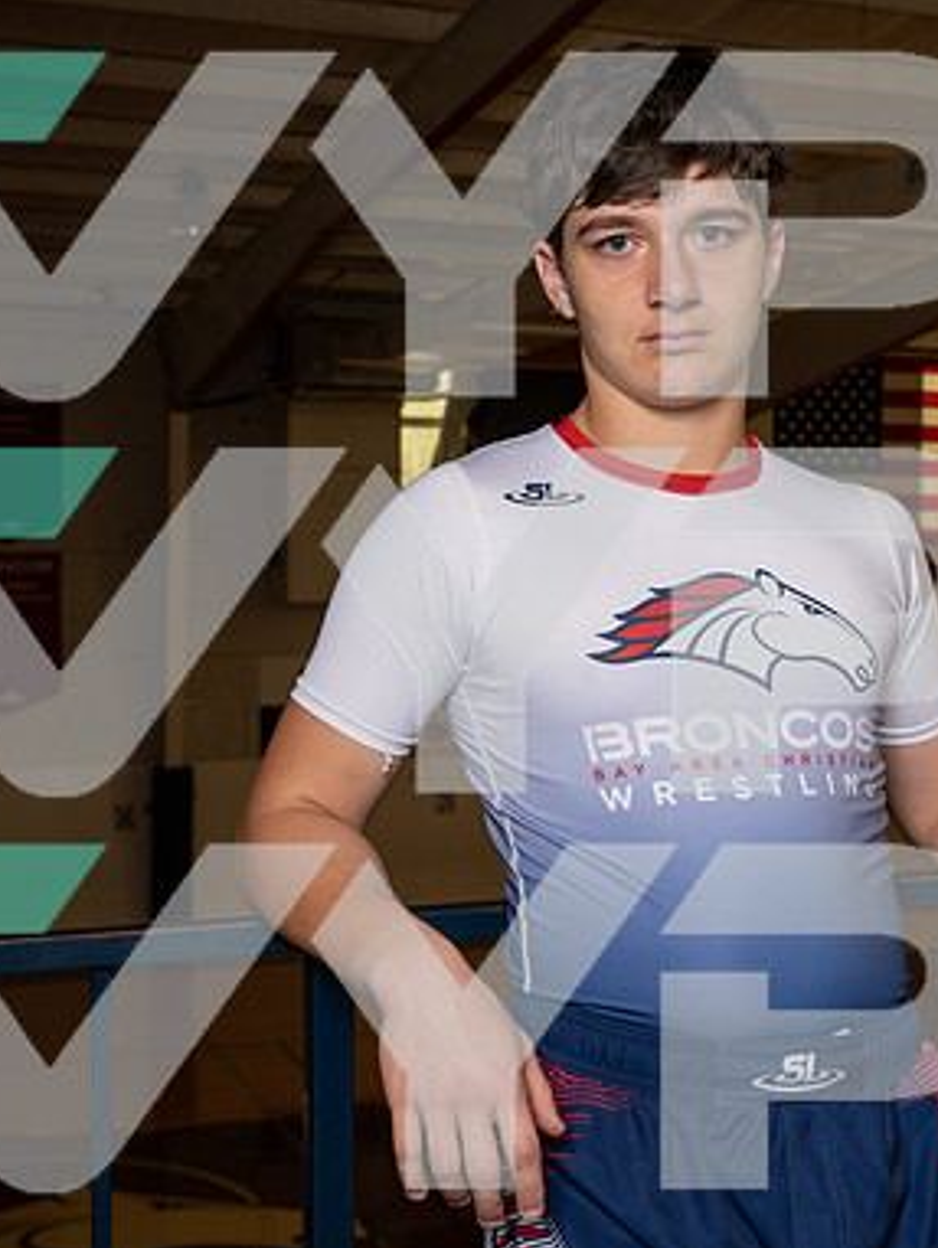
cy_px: 622
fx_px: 1949
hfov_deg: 26.9
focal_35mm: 54
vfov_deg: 35.5
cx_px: 608
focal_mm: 37
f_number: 7.1
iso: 800
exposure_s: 1/125
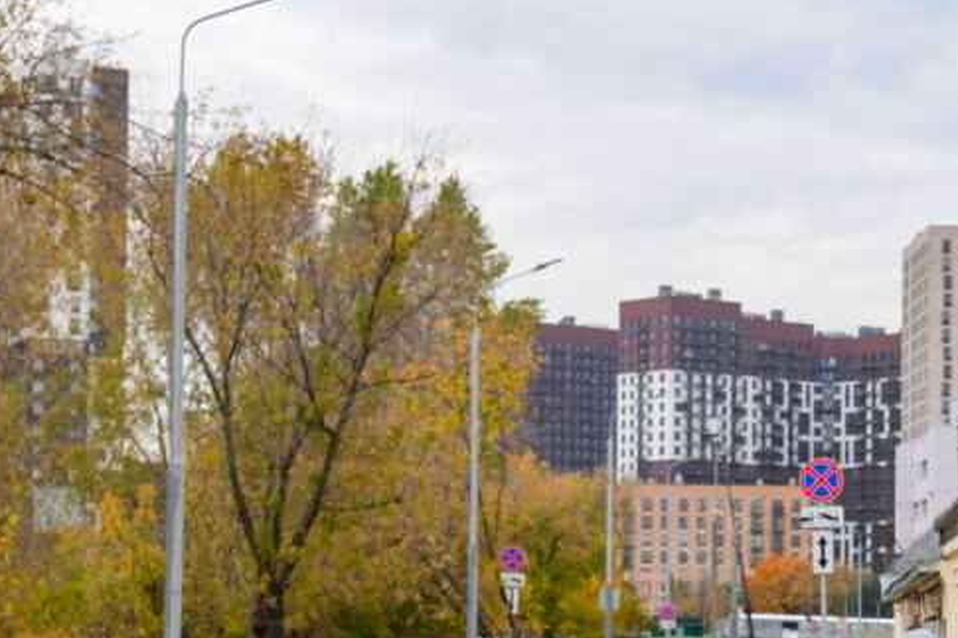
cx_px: 640
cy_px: 465
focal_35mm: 114
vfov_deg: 12.0
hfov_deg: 17.9
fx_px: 3032
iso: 800
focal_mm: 54
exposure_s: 1/1600
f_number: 5
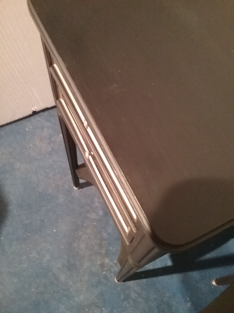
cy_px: 156
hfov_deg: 45.4
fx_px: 279
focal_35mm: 31
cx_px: 117
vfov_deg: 58.4
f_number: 2.2
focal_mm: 3.3
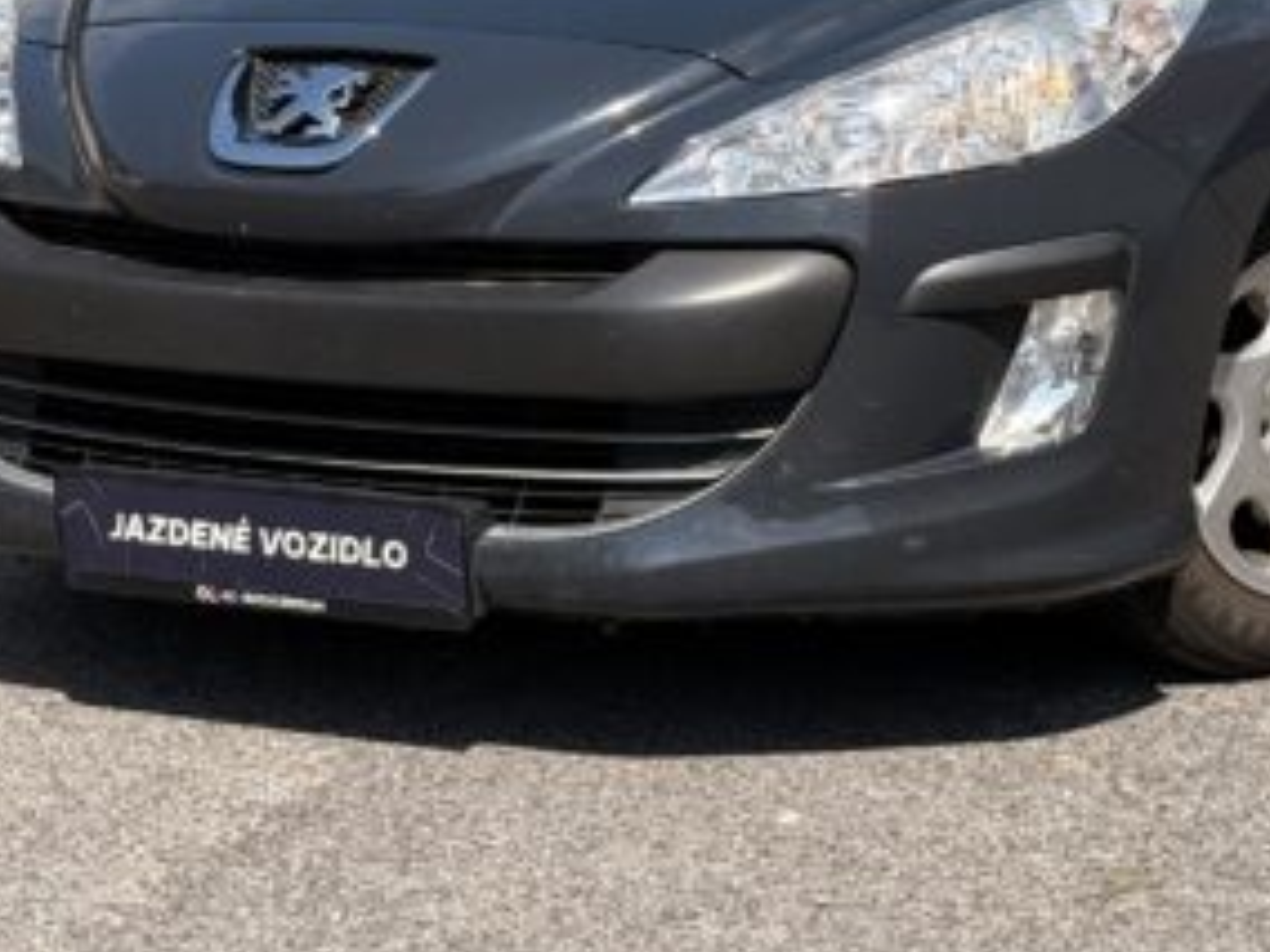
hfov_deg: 17.2
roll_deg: +0.1
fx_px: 4182
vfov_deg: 12.8
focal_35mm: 114
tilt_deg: -4.1
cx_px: 899
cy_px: -4
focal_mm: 6.76
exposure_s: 1/5208
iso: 100
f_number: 1.78
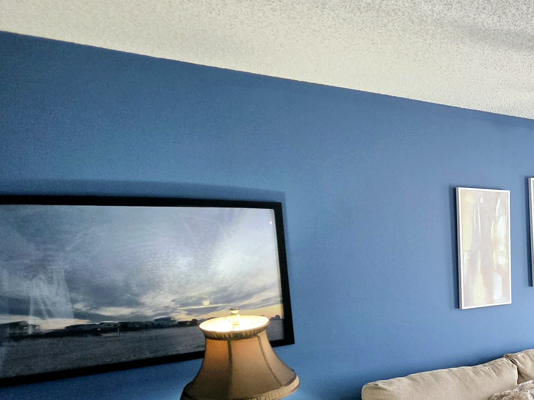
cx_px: 609
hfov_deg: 42.3
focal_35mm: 32
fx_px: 494
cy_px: 311
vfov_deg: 42.5
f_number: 1.9
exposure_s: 1/120
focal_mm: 2.2
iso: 100
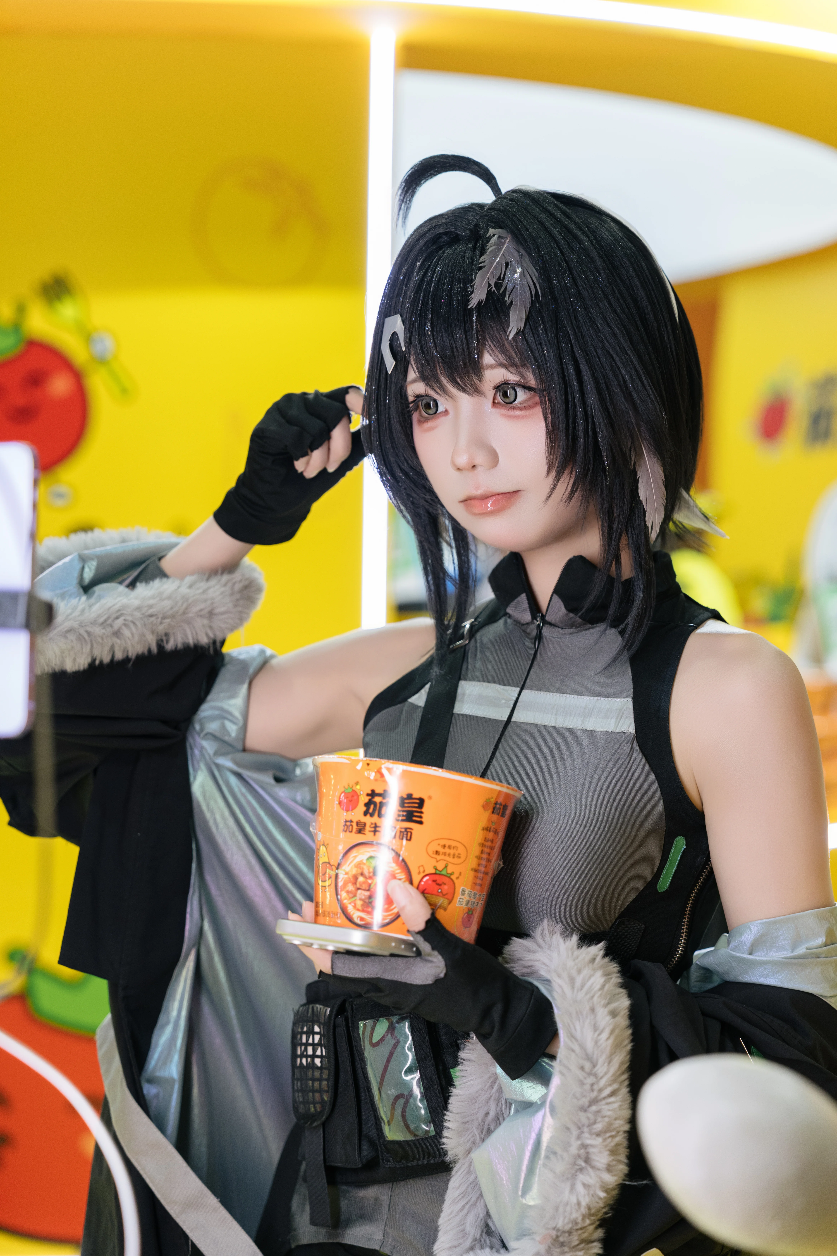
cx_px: 418
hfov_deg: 19.5
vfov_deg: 28.8
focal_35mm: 70
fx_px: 2441
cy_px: 628
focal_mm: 70
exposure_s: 1/160
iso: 800
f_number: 2.8
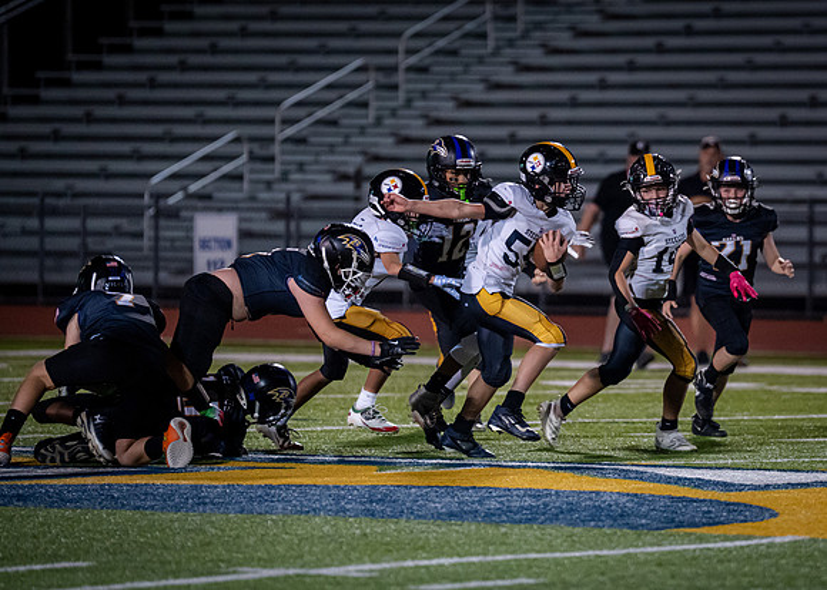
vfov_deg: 4.6
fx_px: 7416
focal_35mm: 316
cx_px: 608
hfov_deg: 6.4
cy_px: 277
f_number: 2.8
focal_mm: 200
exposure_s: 1/1000
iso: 2500
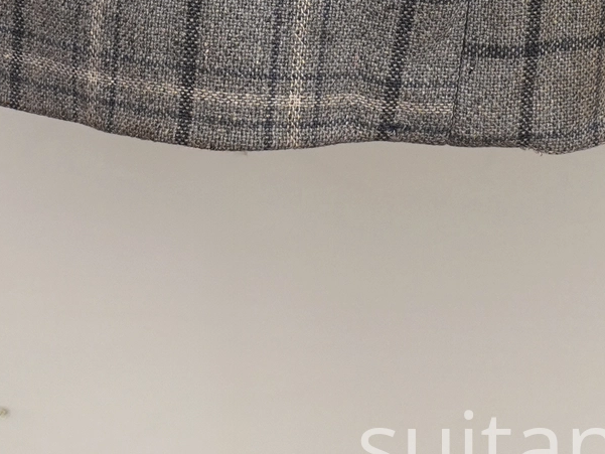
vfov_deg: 6.2
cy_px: -867
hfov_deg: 9.0
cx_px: 235
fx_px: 3863
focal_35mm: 221
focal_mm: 32
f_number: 5.6
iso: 320
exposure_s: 1/25
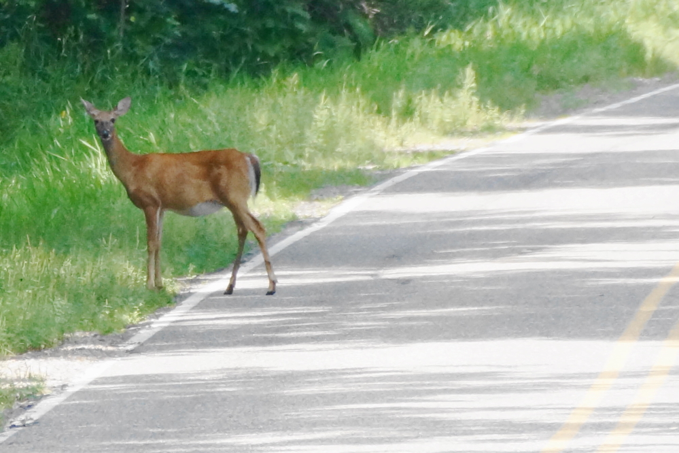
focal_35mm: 375
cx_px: 340
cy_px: 226
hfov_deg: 5.5
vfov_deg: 3.7
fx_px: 7072
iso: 1250
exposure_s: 1/400
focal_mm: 250
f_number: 6.3
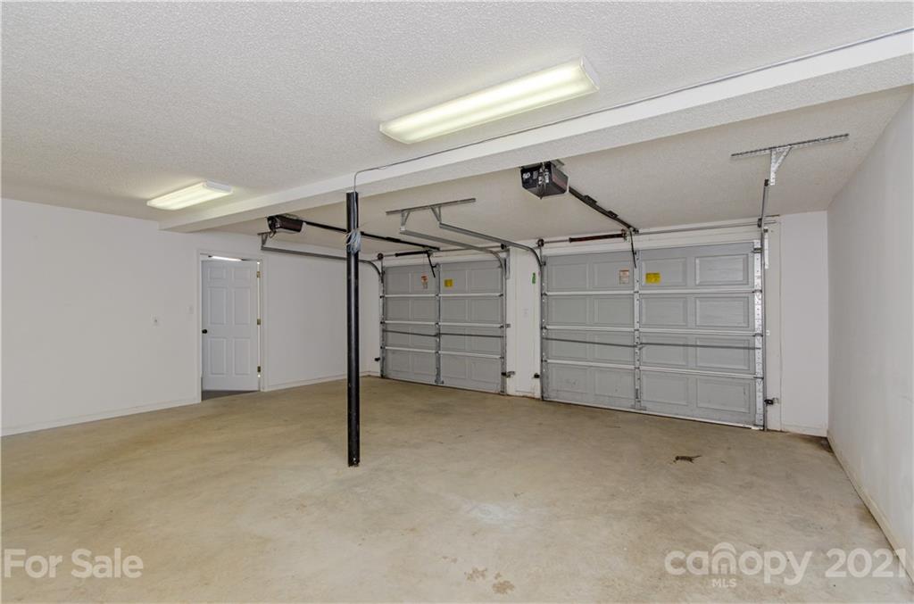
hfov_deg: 100.5
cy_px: 302
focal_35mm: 15
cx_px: 457
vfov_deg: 77.0
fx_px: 380
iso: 320
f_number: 8
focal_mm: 10
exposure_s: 1/60
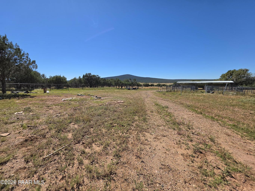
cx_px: 128
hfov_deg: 106.2
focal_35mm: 13
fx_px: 96
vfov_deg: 89.9
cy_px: 96
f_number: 1.9
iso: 32
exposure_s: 1/1973
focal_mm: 2.2
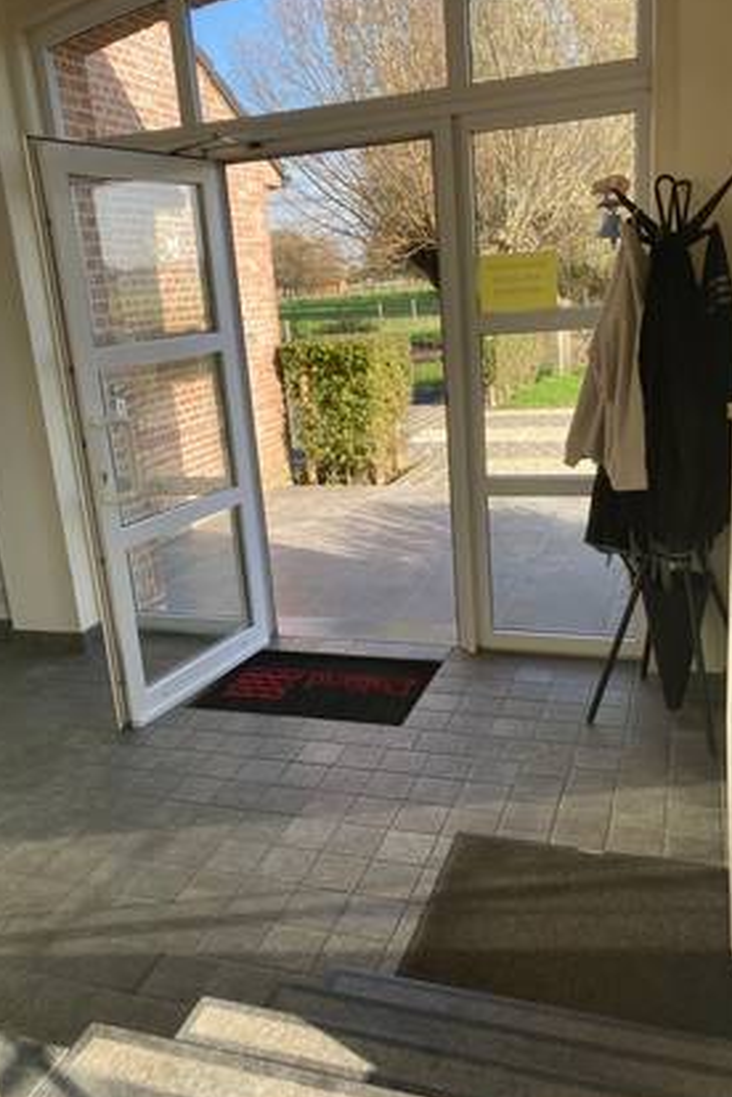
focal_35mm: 30
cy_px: 547
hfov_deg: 43.6
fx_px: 915
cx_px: 366
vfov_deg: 61.9
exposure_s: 1/378
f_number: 1.8
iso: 20
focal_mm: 3.99
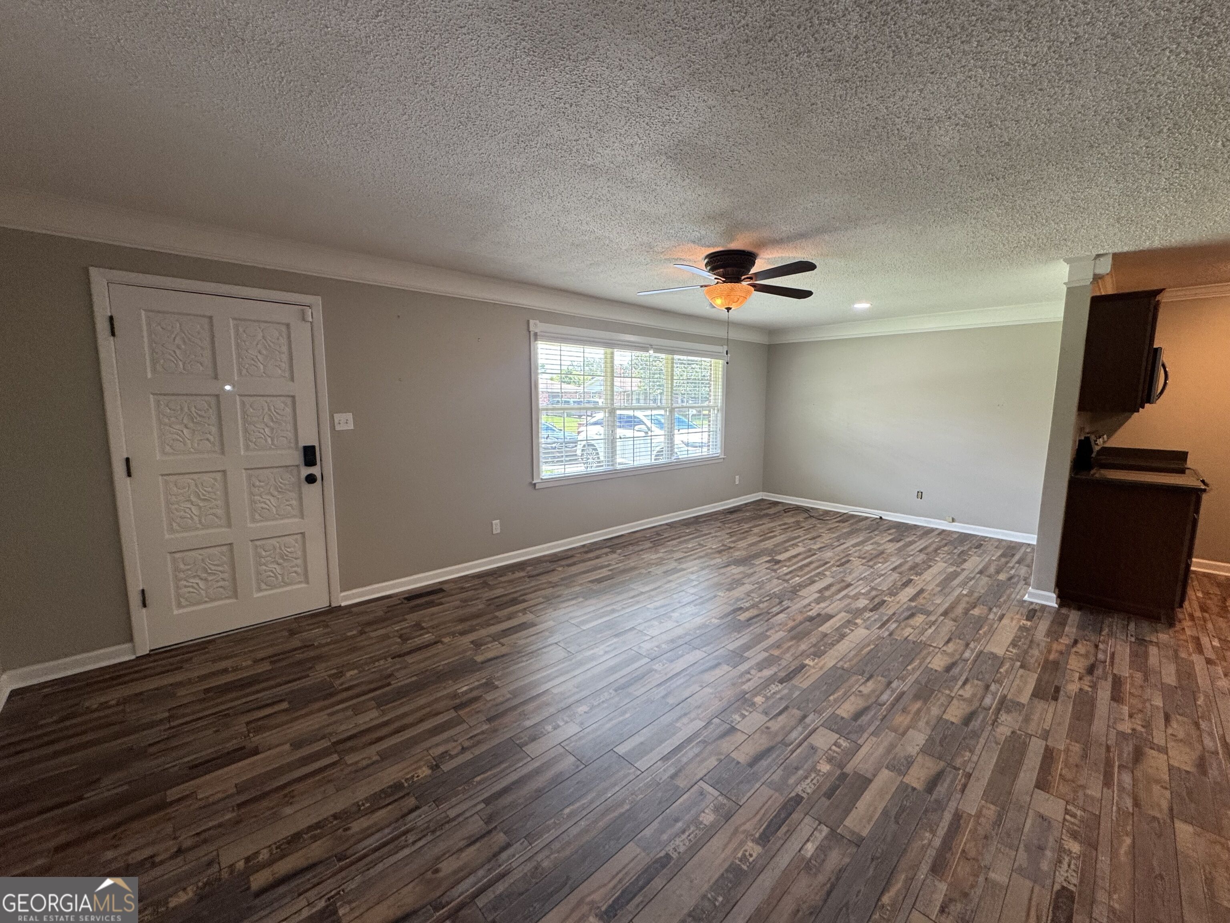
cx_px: 615
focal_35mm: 14
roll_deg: +0.6
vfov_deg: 85.7
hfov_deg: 102.1
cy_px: 462
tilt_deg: -6.5
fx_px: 497
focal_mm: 2.22
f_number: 2.2
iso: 200
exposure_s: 1/120
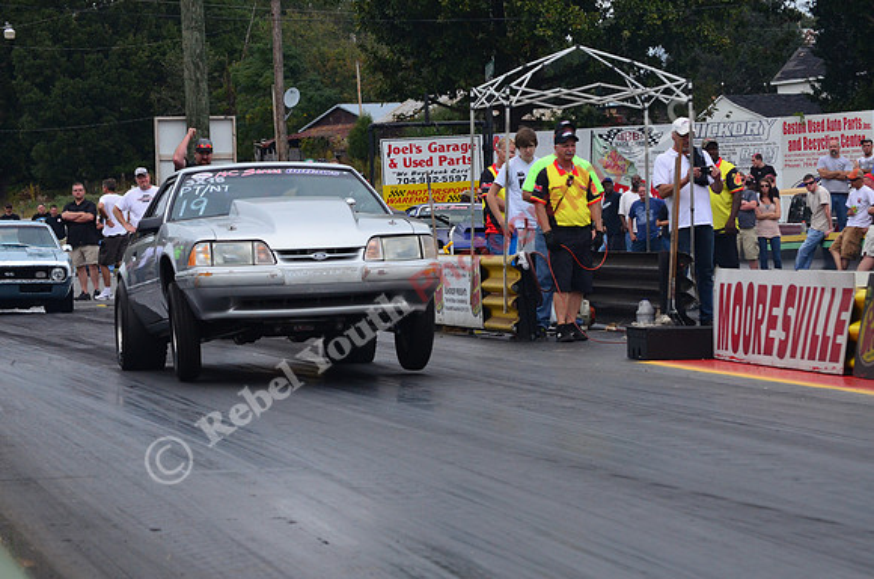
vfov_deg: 9.1
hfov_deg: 13.7
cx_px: 437
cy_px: 290
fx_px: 3634
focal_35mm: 150
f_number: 9
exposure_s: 1/1250
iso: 1000
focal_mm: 100
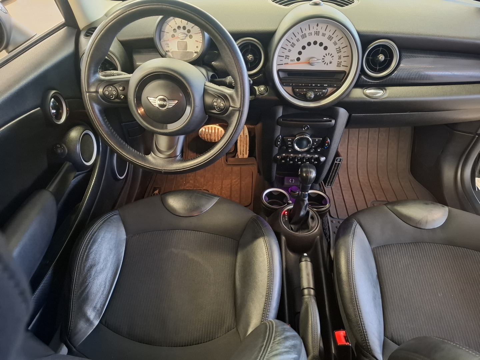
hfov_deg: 73.9
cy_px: 180
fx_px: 319
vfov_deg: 58.9
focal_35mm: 23
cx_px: 240
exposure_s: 1/20
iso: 800
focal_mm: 5.54
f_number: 1.8
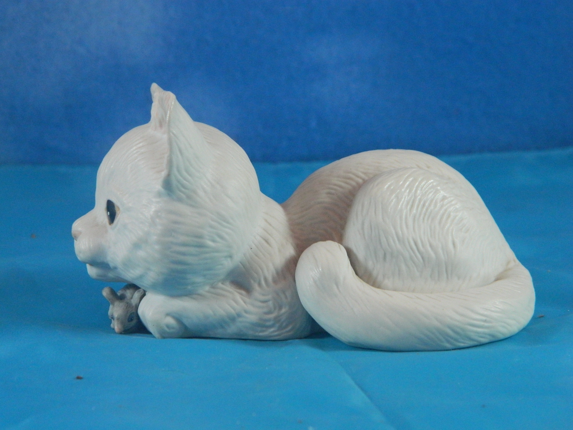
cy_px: 215
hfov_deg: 23.3
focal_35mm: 84
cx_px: 286
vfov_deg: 17.6
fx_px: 1390
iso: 400
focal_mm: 15.1
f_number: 4.2
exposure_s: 1/50
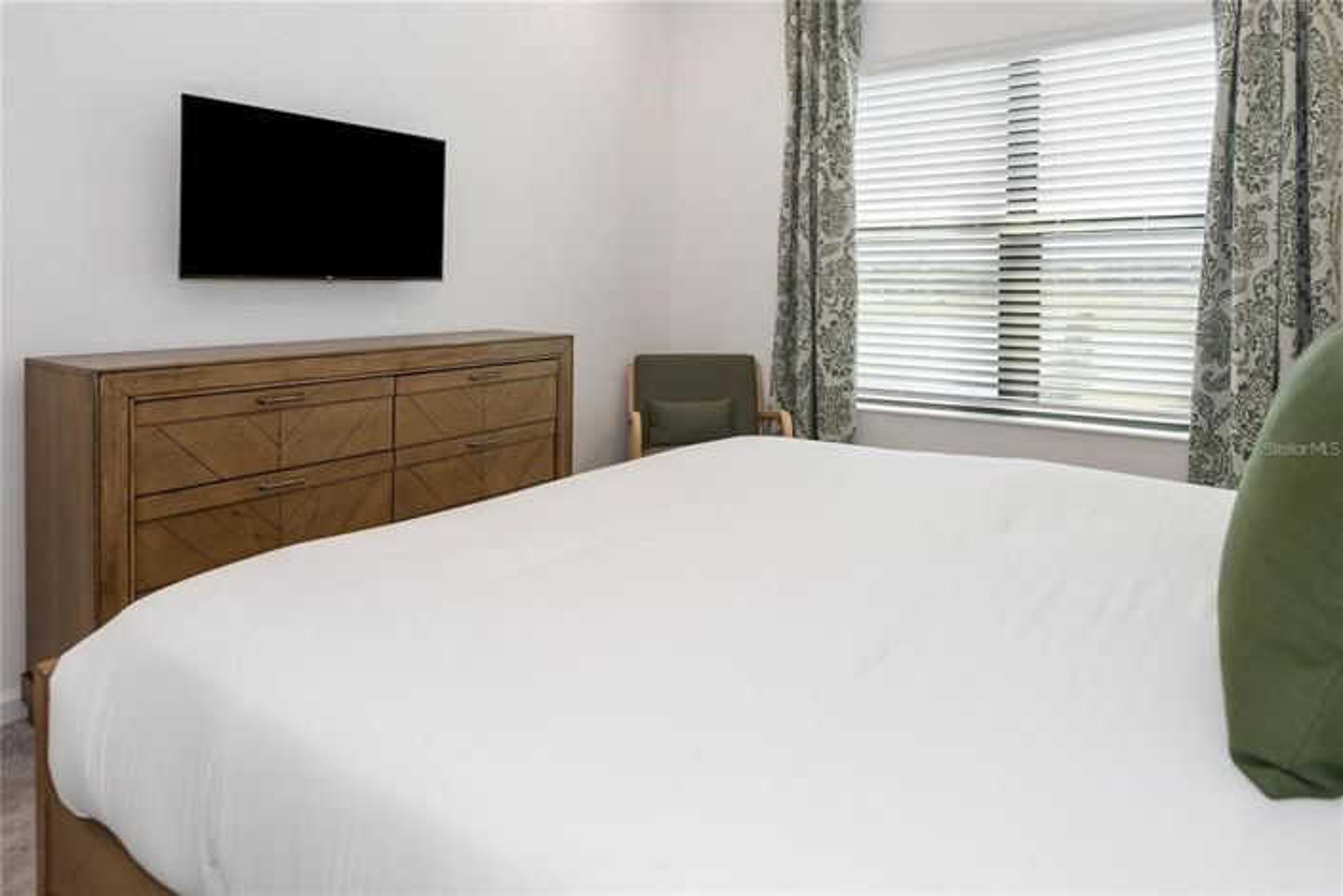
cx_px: 672
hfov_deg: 84.0
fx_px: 746
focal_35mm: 20
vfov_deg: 61.9
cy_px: 448
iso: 80
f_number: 4.5
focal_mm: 20
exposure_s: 1/60
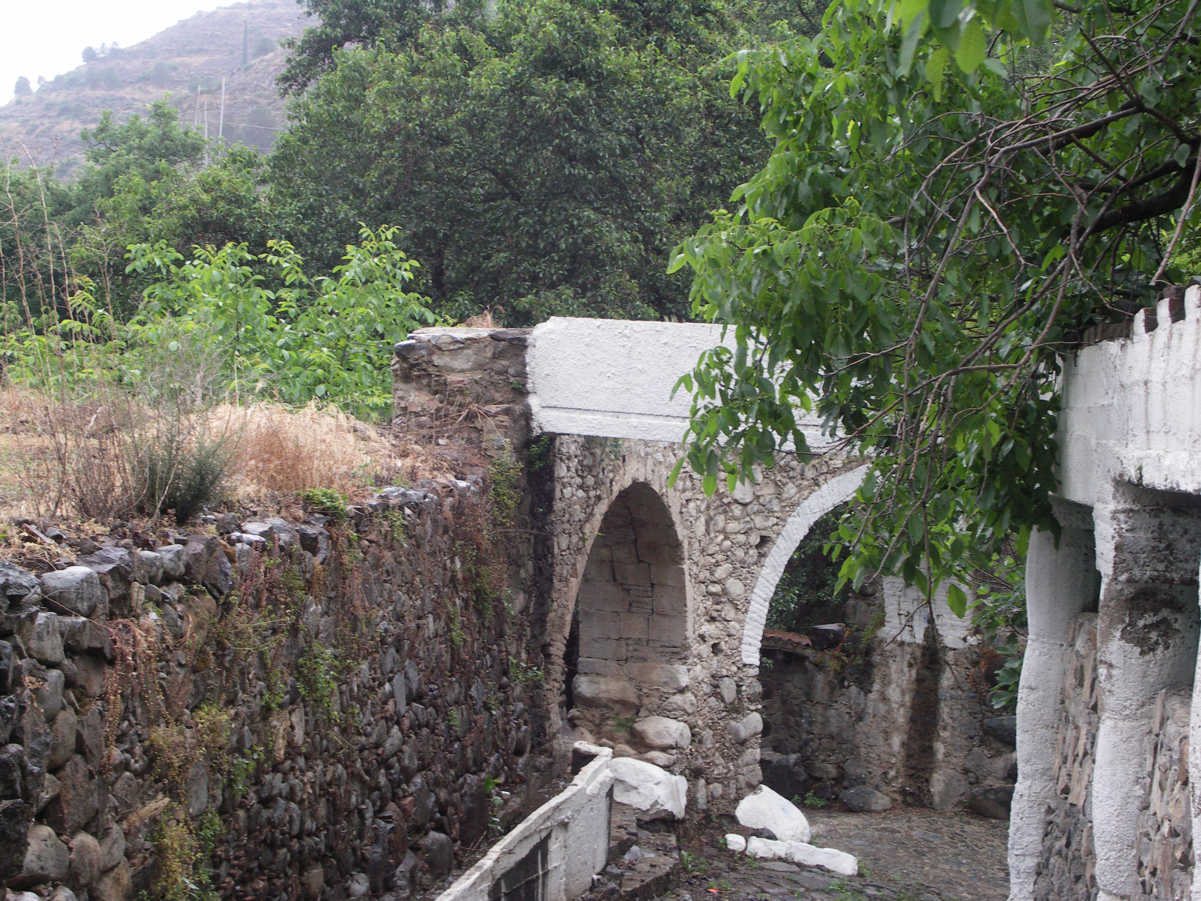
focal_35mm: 65
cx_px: 600
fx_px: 2255
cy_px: 450
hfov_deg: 29.8
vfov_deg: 22.6
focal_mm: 16.9
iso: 200
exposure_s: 1/25
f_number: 5
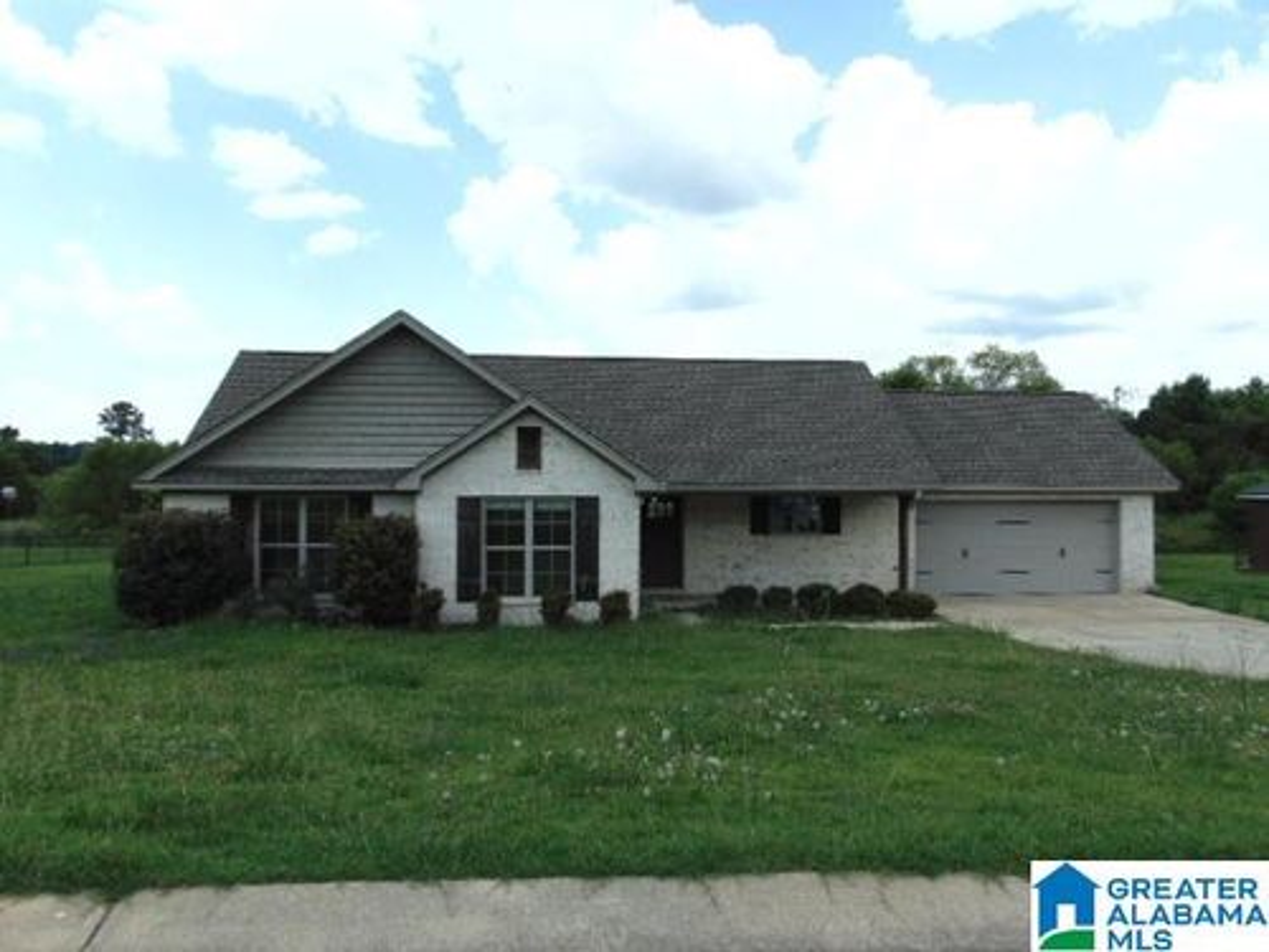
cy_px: 476
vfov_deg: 54.9
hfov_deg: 69.4
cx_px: 634
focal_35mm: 25
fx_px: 916
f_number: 7.7
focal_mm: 4.5
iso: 80
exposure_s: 1/250
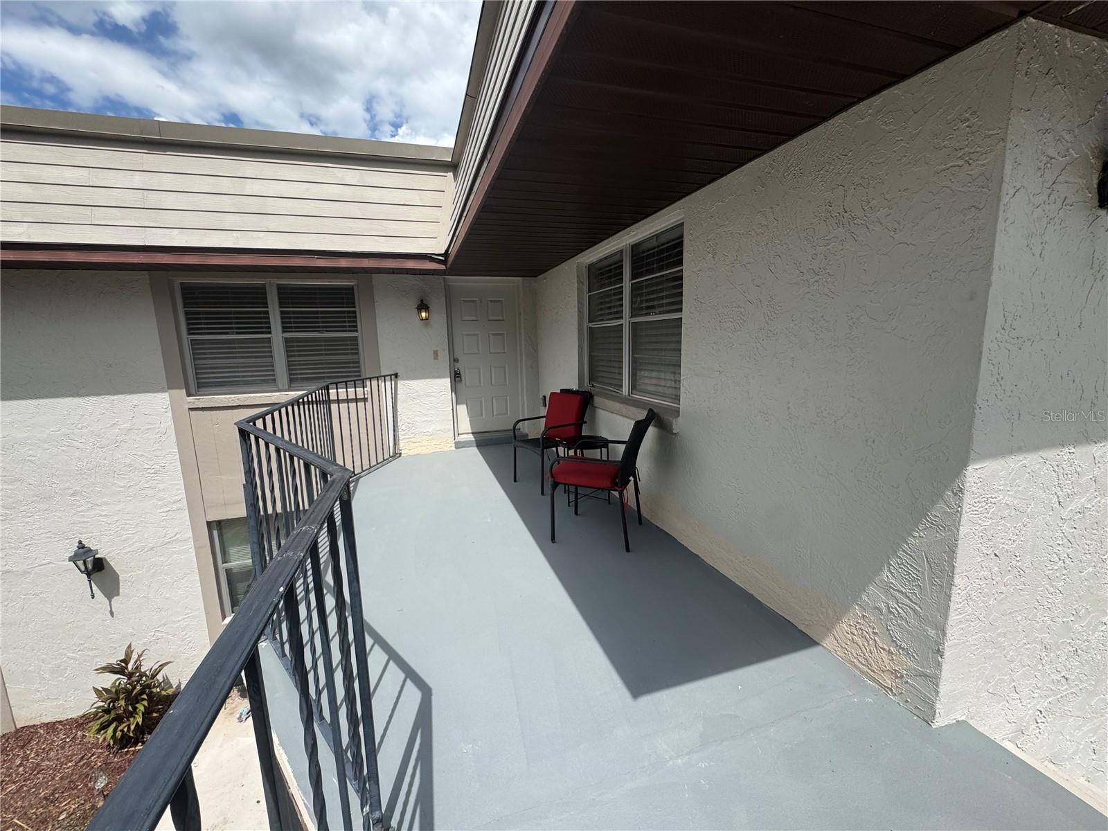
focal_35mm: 14
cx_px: 554
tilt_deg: -10.2
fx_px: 448
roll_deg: +0.5
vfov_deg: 85.7
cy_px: 416
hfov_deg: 102.1
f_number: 2.2
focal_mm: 2.22
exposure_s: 1/1927
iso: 50
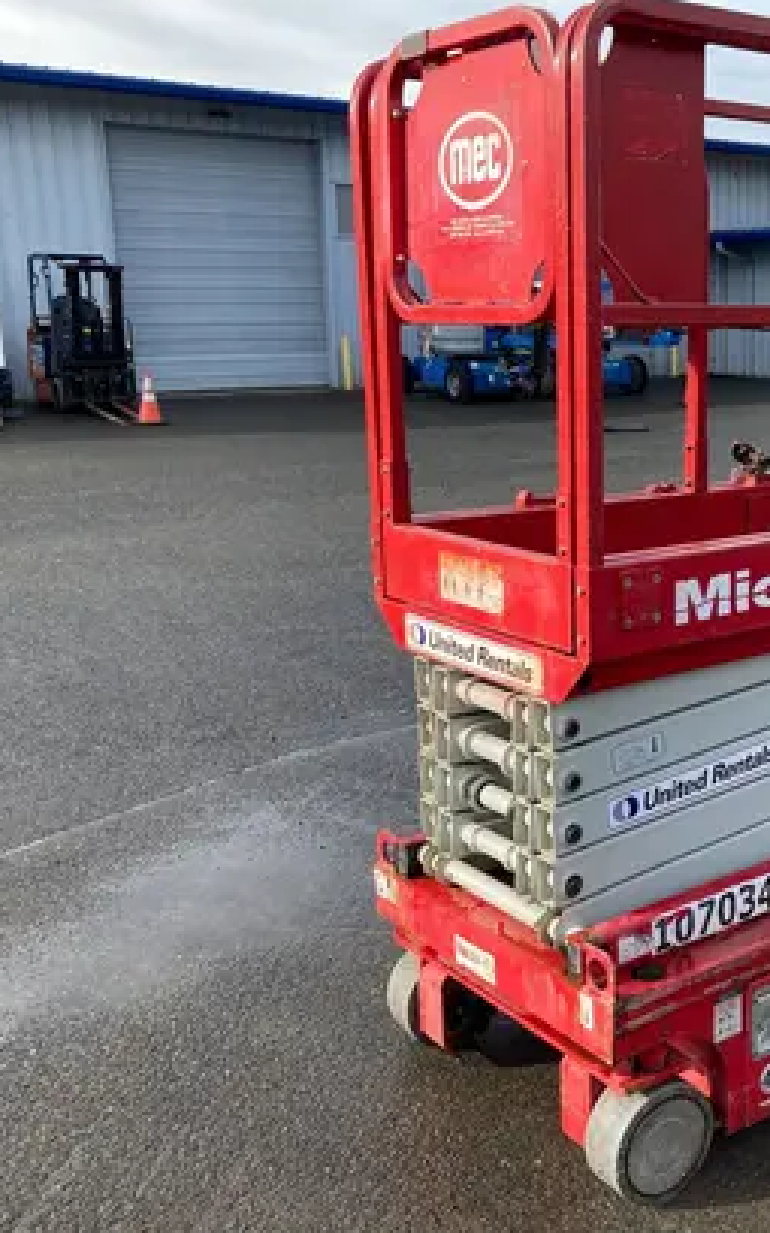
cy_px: 615
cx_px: 688
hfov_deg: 30.6
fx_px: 1343
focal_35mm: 40
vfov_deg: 49.3
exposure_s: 1/495
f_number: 1.8
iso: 20
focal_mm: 3.99
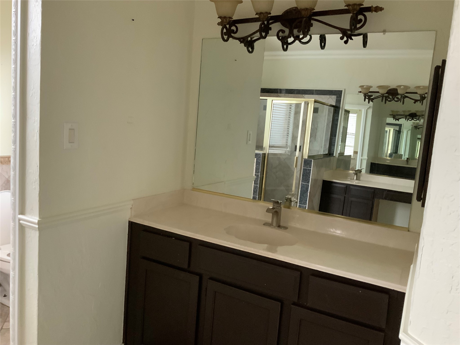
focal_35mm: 29
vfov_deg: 48.2
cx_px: 230
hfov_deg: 61.7
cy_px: 172
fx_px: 385
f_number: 1.8
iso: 250
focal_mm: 3
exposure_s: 1/40
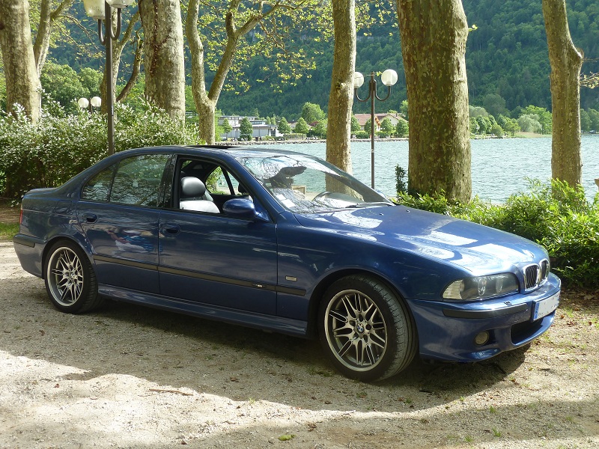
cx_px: 300
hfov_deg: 46.8
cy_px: 224
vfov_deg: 36.0
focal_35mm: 40
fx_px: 692
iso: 80
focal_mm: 6.5
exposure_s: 1/125
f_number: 4
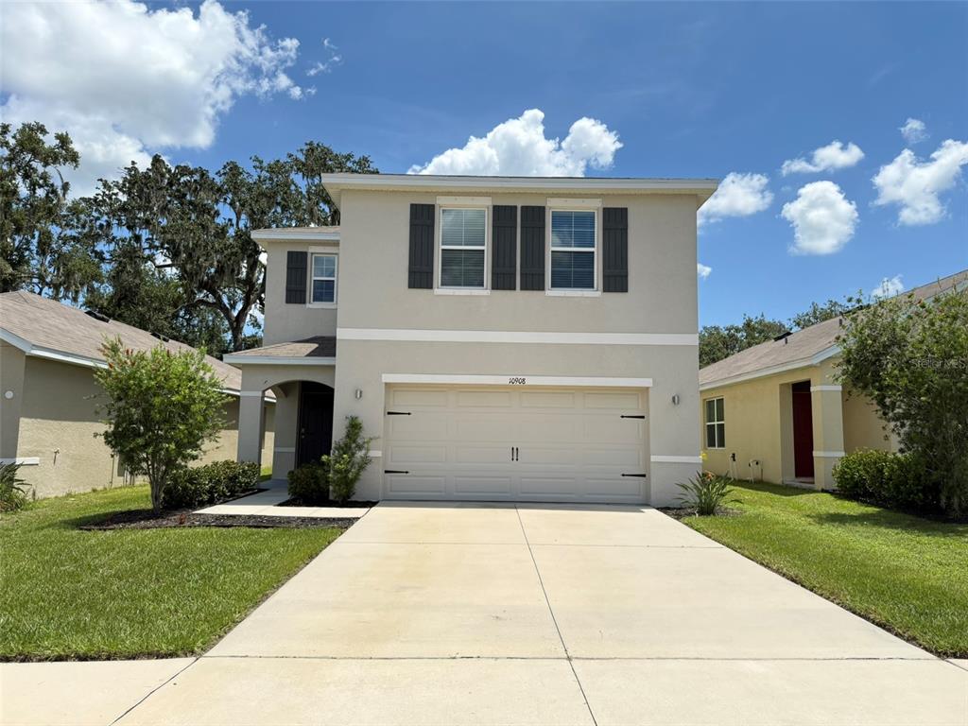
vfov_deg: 56.8
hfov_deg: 71.6
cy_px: 363
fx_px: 671
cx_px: 484
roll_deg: -2.1
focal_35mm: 24
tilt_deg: +6.7
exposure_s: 1/2299
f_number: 1.78
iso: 100
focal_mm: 6.76
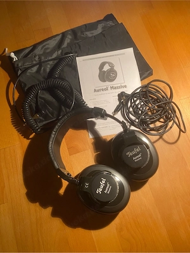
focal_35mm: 26
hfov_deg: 53.1
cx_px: 95
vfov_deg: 67.3
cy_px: 126
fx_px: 190
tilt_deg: -74.1
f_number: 1.8
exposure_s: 1/50
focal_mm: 4.25
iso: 250
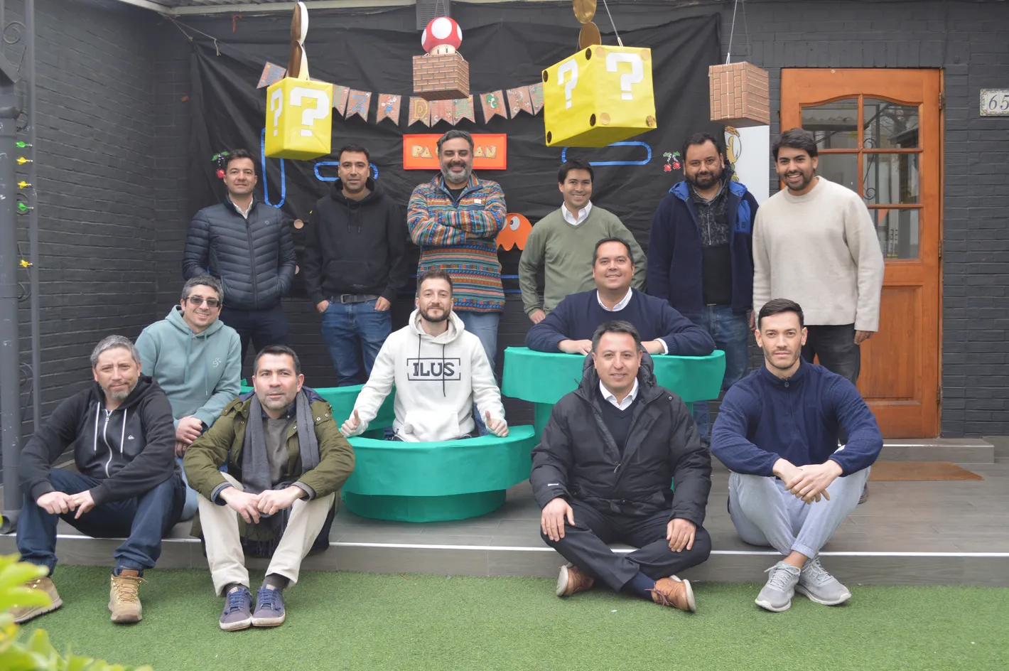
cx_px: 504
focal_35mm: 36
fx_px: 1008
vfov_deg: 36.8
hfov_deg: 53.2
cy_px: 336
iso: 400
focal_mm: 24
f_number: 5
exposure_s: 1/100
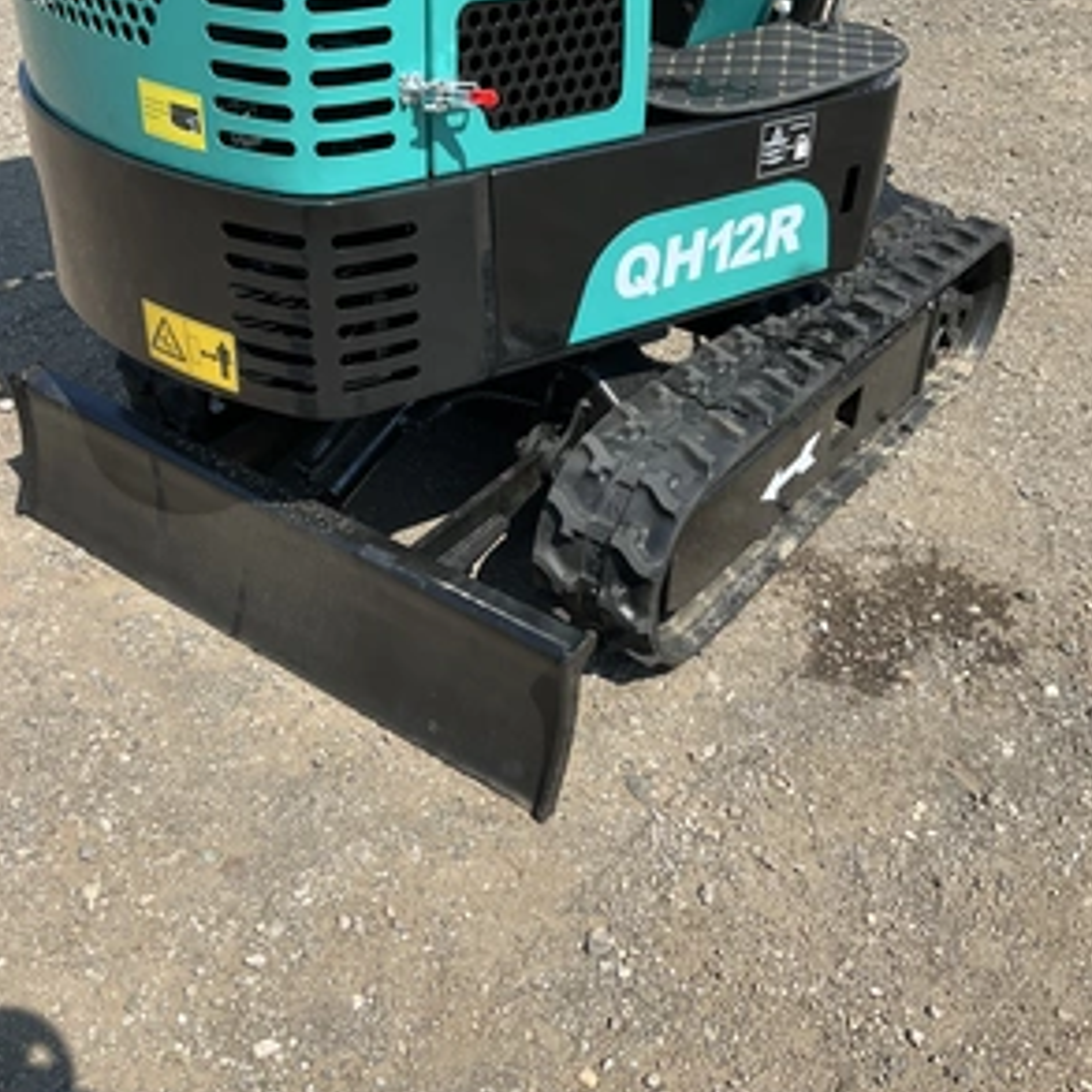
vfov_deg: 47.2
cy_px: 544
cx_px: 526
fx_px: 1249
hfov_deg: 47.2
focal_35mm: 35
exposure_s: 1/1279
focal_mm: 3
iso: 25
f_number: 1.8
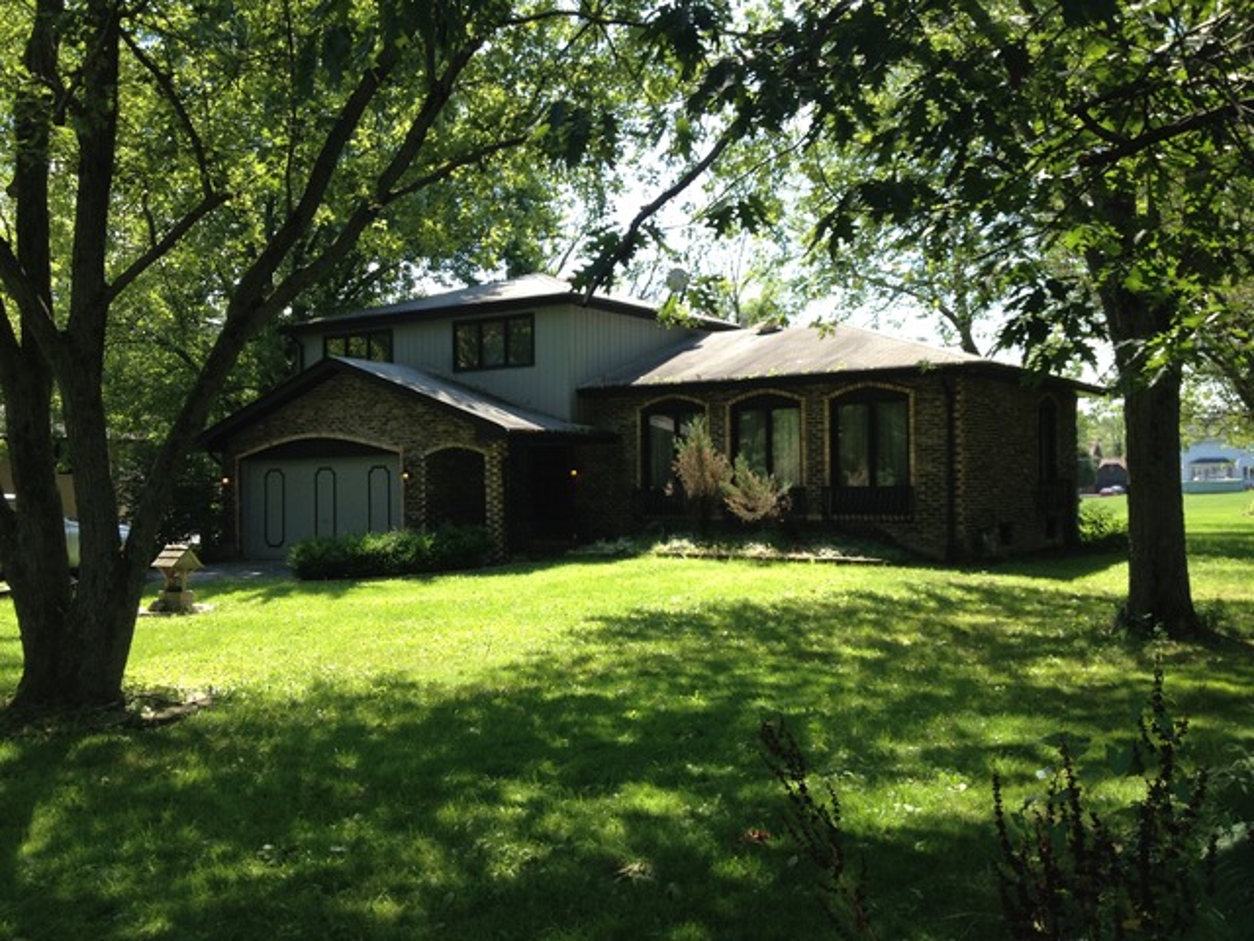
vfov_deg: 40.7
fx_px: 1268
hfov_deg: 52.6
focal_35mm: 35
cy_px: 470
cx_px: 627
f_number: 2.4
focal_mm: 4.28
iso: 50
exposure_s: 1/370
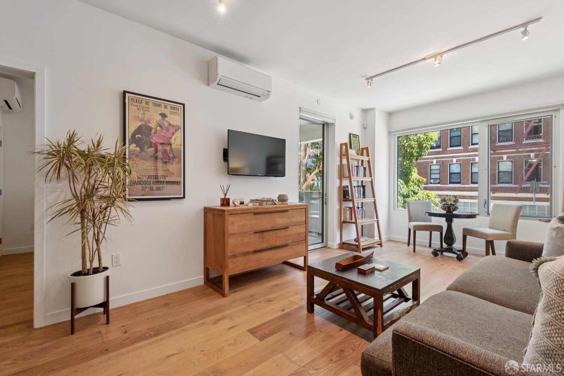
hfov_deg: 96.7
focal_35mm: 16
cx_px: 282
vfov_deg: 73.7
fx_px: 251
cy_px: 188
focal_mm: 16
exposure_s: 1/15
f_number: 8
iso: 400
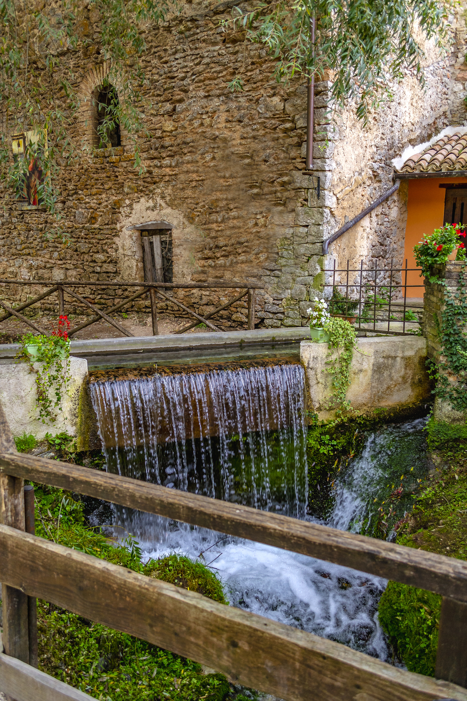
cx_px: 234
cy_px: 350
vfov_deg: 61.9
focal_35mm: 30
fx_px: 584
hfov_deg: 43.6
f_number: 3.8
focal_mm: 20
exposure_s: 1/200
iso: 200
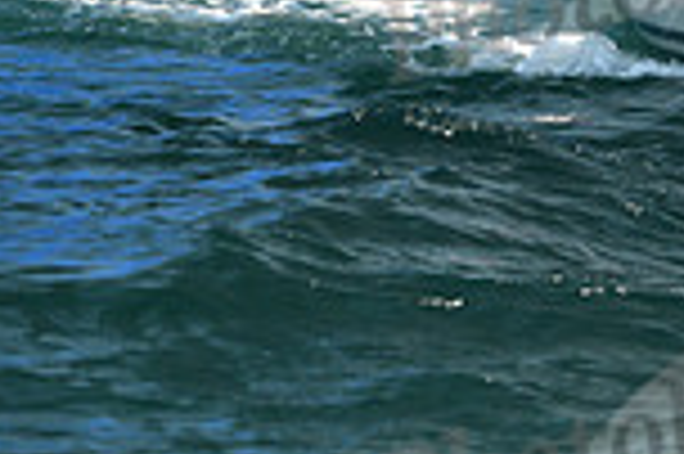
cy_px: -330
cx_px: 1251
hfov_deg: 5.4
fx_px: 7117
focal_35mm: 375
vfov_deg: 3.6
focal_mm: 98
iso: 320
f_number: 6.3
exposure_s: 1/640
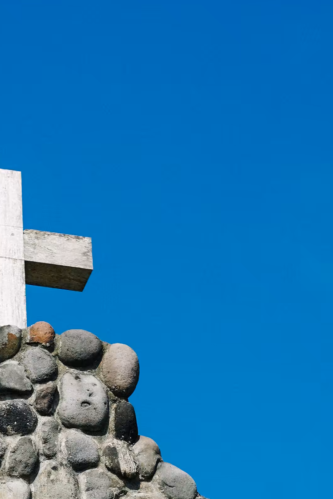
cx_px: -53
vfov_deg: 10.6
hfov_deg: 7.3
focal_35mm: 187
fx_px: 2593
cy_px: 758
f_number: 4
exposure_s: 1/2000
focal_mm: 50
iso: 125
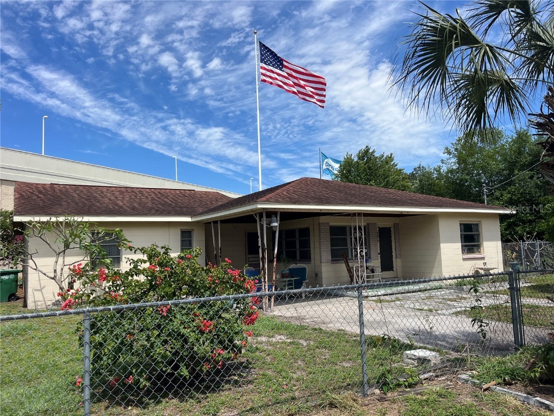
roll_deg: +2.6
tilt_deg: +4.4
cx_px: 277
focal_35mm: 26
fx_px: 416
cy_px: 208
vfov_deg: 53.1
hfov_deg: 67.3
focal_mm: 5.1
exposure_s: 1/4149
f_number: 1.6
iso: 50
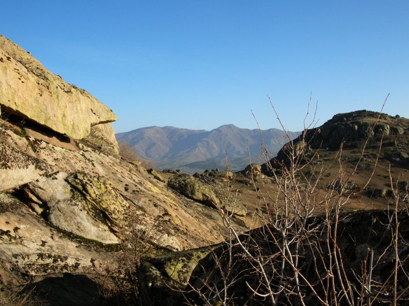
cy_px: 153
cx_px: 204
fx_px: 413
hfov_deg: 52.7
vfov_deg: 40.7
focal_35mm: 35
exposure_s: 1/346
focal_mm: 5.8
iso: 71
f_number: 5.6
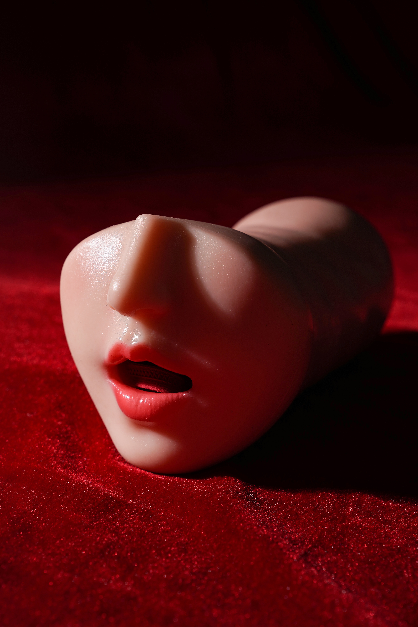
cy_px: 314
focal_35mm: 70
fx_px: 1219
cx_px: 209
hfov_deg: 19.5
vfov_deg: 28.8
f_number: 7.1
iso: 125
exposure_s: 1/60
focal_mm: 70
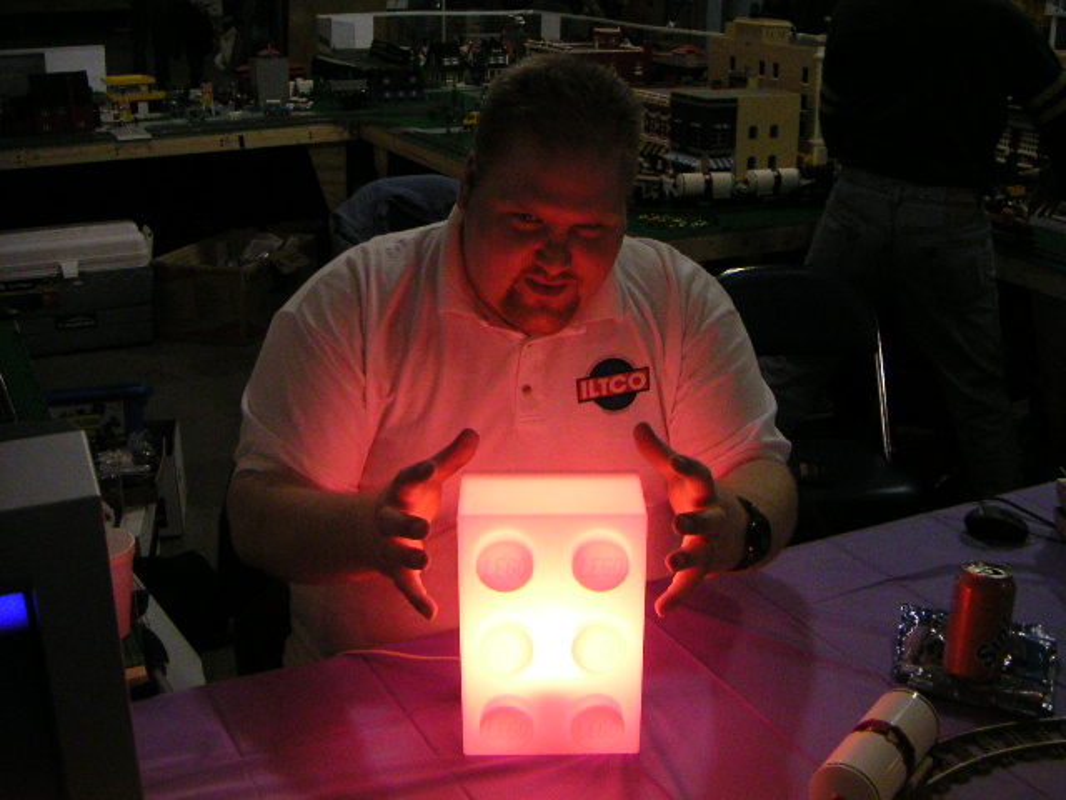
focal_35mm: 40
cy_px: 400
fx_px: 1232
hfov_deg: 46.8
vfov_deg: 36.0
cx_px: 533
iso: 400
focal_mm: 5.3
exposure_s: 1/250
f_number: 2.9
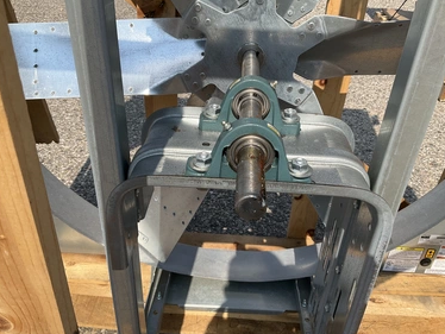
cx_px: 230
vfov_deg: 45.5
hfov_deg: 58.3
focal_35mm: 31
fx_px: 399
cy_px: 168
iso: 25
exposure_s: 1/1984
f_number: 1.8
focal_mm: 3
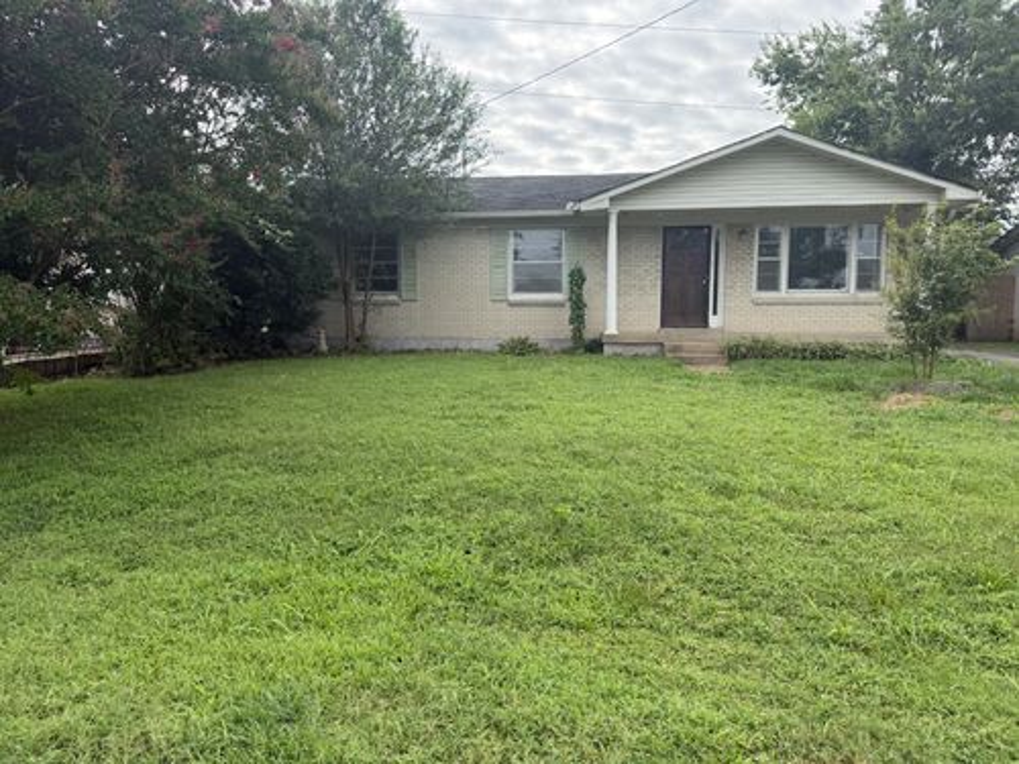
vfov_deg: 56.8
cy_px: 382
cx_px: 510
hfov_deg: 71.6
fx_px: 706
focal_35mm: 24
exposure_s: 1/1689
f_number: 1.78
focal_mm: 6.76
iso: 100
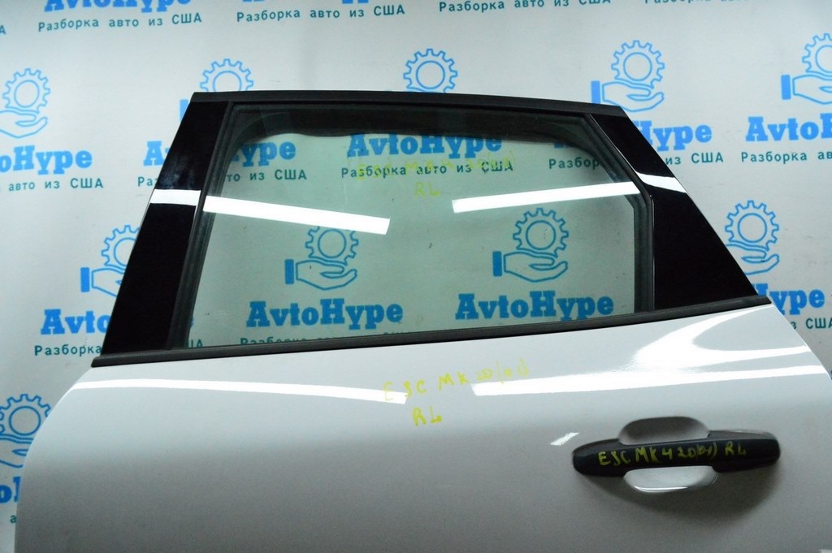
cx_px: 416
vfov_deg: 43.5
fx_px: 693
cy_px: 276
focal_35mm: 30
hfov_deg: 62.0
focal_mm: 20
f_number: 6.3
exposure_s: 1/800
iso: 6400
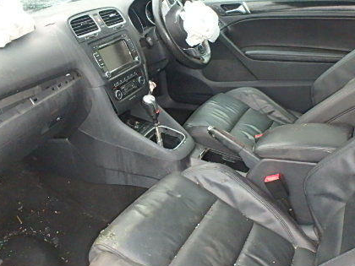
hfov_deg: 56.8
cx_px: 186
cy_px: 135
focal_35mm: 32
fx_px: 328
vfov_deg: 44.2
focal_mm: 3.7
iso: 1000
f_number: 3.5
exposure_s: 1/30
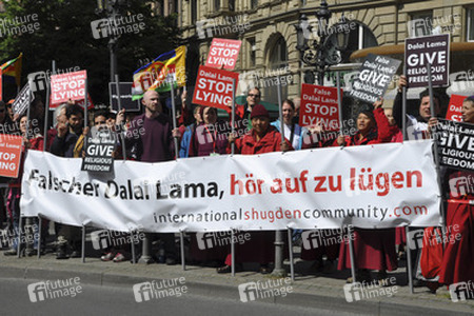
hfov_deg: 28.1
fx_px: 948
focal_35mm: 72
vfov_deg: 18.9
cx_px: 237
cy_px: 158
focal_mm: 48
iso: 200
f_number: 11
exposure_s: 1/500
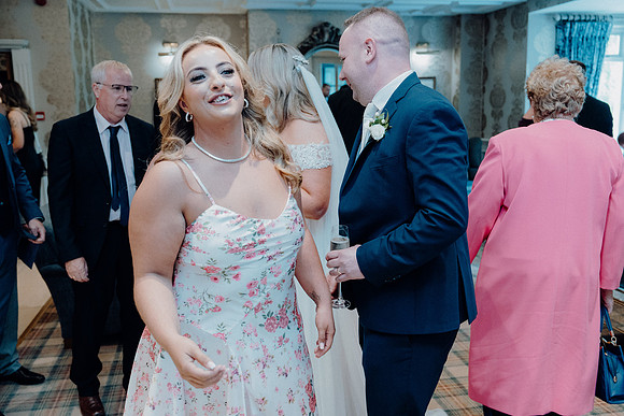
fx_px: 607
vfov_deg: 37.9
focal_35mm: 35
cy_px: 208
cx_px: 312
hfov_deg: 54.4
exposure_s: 1/160
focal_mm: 35
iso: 2500
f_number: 3.5
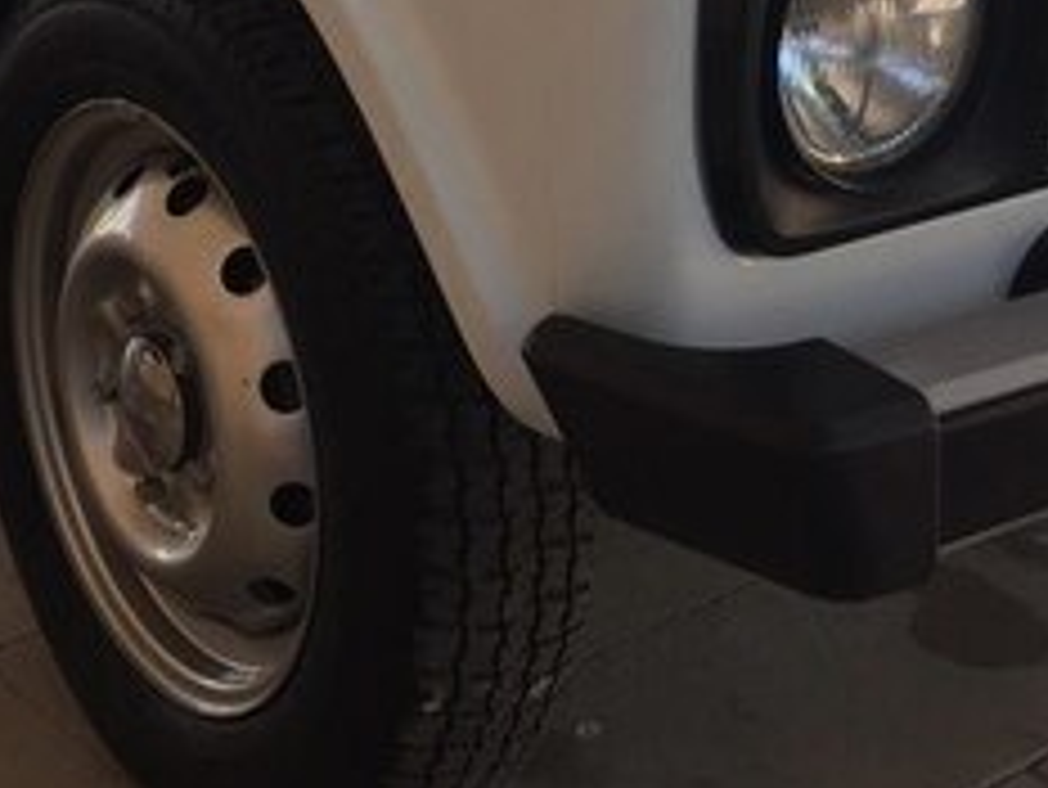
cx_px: 567
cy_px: -169
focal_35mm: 82
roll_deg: -0.9
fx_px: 2484
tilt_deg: -13.8
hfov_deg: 23.8
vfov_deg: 17.2
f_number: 2.2
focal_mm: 4.15
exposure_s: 1/190
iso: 32
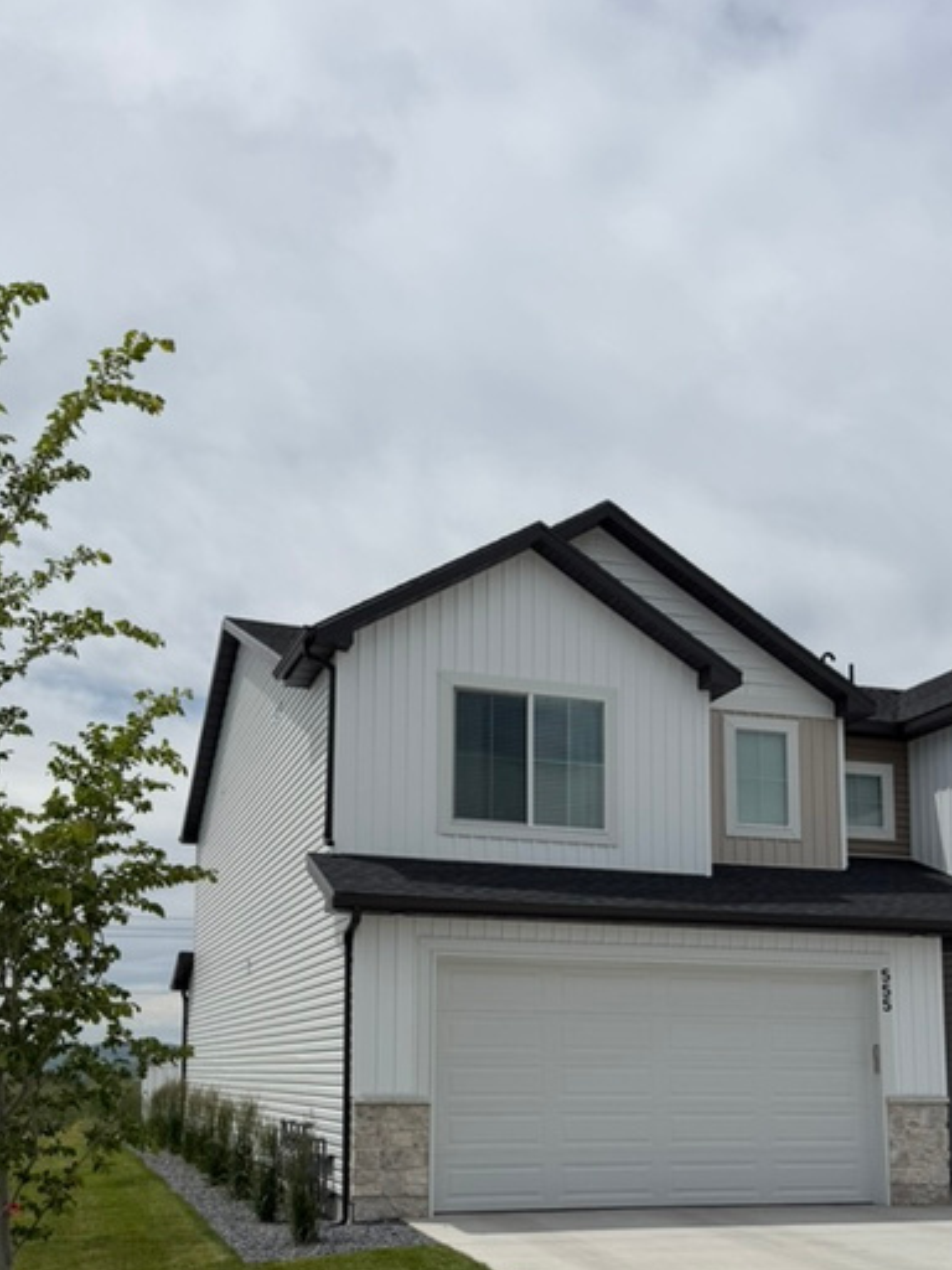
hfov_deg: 39.7
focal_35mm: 36
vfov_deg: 49.9
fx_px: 1320
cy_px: 905
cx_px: 474
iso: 80
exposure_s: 1/14286
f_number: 1.78
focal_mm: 6.76
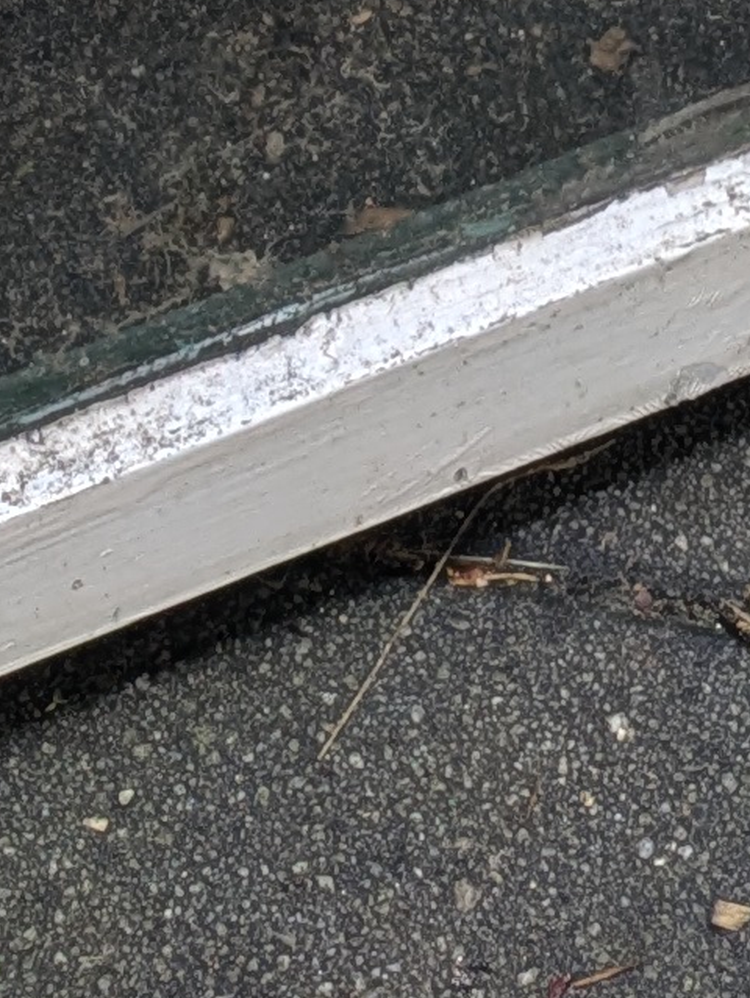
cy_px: -2094
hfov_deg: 8.2
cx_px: 298
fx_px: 5224
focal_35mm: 181
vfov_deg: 8.8
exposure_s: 1/112
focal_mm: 5.43
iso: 36
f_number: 1.89
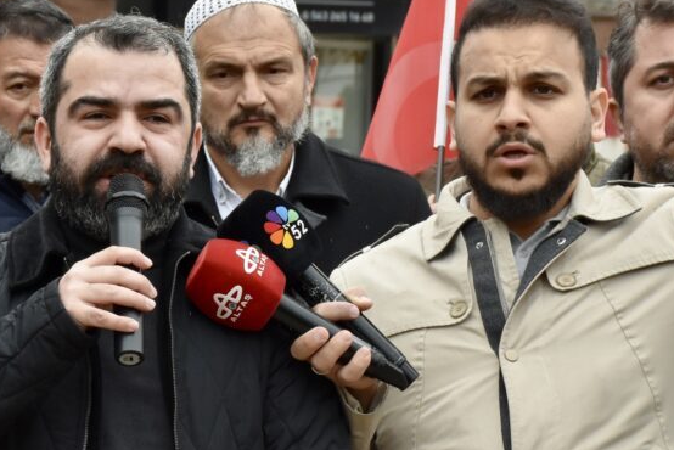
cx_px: 46
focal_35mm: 208
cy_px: 351
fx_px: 3896
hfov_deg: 9.8
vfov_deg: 6.6
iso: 800
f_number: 8
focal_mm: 60
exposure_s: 1/250
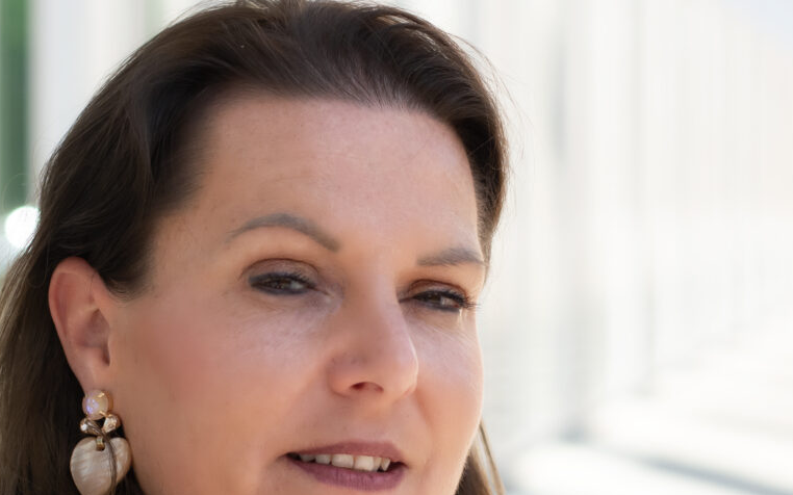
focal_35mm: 154
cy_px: 366
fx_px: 3328
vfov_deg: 8.5
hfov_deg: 13.6
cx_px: 234
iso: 180
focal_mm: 50
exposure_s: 1/2000
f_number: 2.8
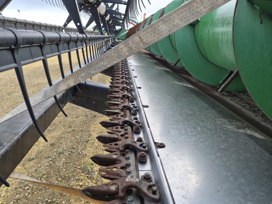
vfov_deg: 58.9
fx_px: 181
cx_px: 136
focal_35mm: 23
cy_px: 102
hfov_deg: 73.9
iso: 80
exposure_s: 1/890
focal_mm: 5.4
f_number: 1.8
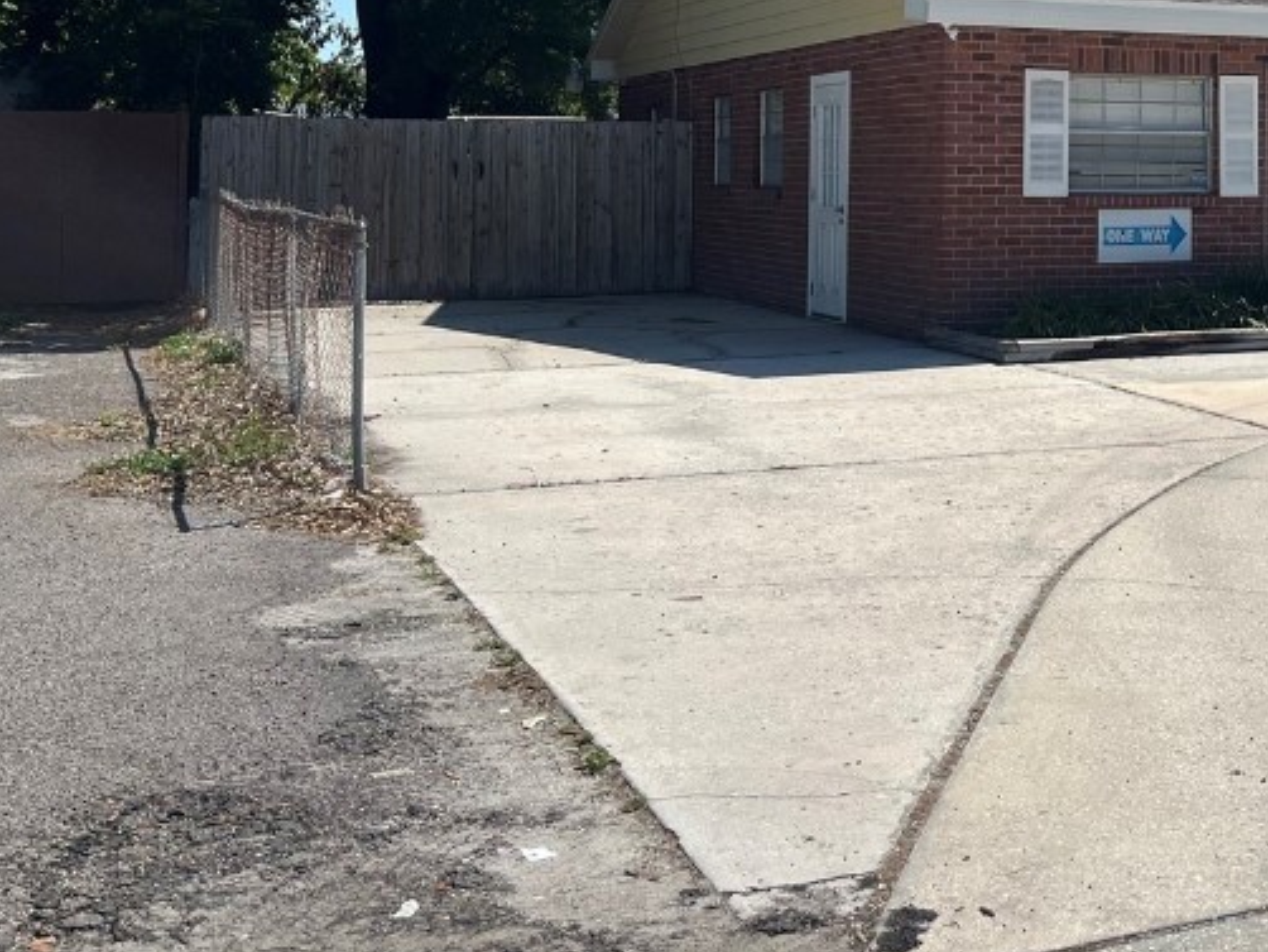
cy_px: 154
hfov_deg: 33.5
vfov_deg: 26.9
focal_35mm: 53
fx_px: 1942
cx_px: 1230
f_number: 1.6
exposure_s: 1/5556
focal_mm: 5.1
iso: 50
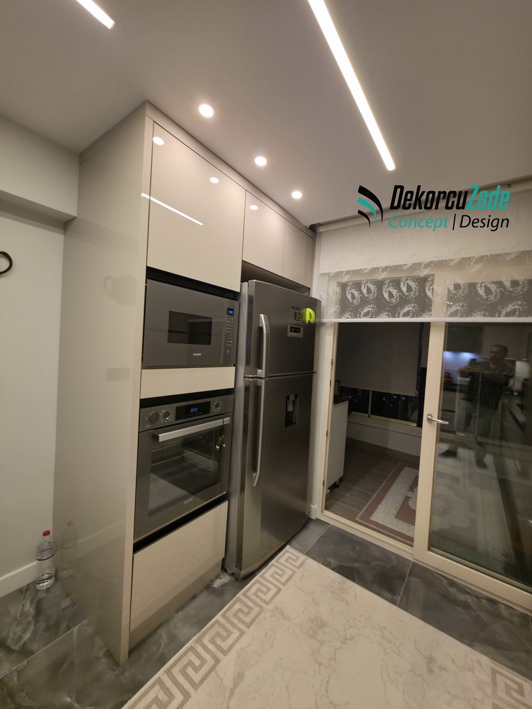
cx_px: 266
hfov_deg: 89.9
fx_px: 266
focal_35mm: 13
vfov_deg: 106.2
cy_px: 354
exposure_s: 1/33.3
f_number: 1.9
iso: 100
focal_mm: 2.2
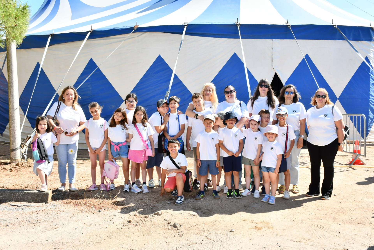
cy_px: 125
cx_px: 187
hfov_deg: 55.8
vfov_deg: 38.9
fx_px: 353
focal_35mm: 34
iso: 200
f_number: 7.1
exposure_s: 1/250
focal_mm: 23
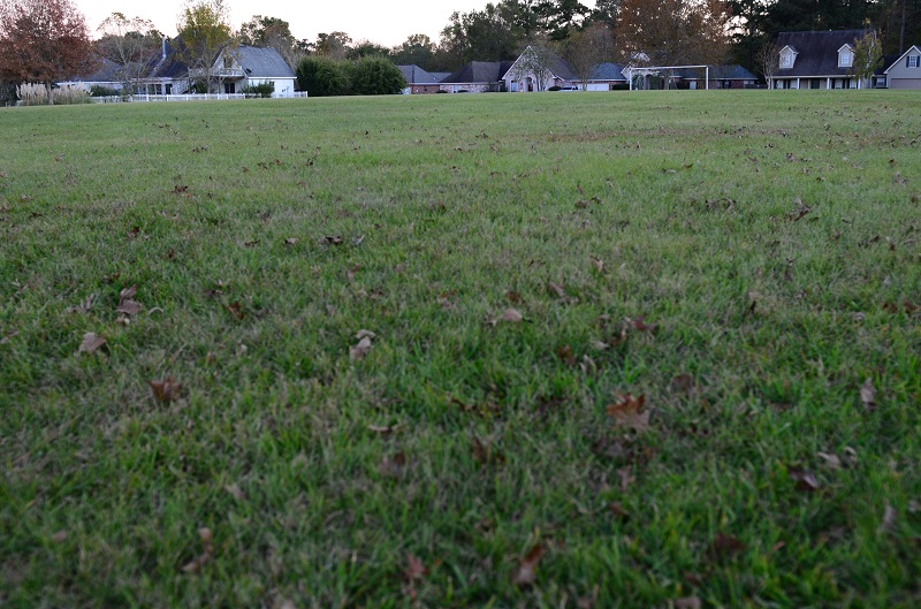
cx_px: 460
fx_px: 919
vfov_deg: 36.7
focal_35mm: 36
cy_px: 304
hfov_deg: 53.2
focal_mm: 24
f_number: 3.5
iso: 640
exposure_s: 1/125
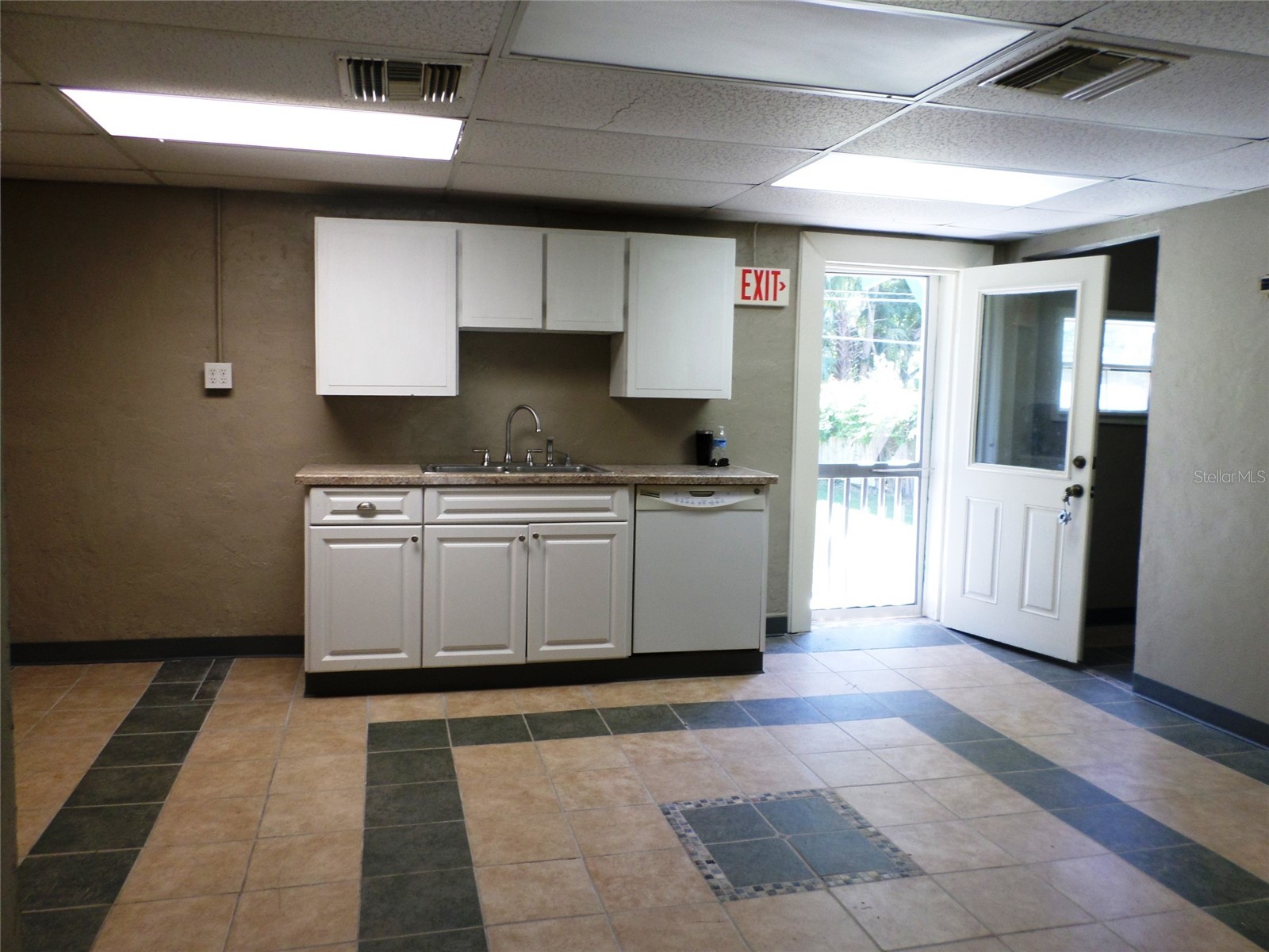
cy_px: 476
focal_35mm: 25
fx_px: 916
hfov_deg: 69.4
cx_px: 634
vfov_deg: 54.9
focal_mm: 4.5
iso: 80
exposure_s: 1/30
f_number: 2.5
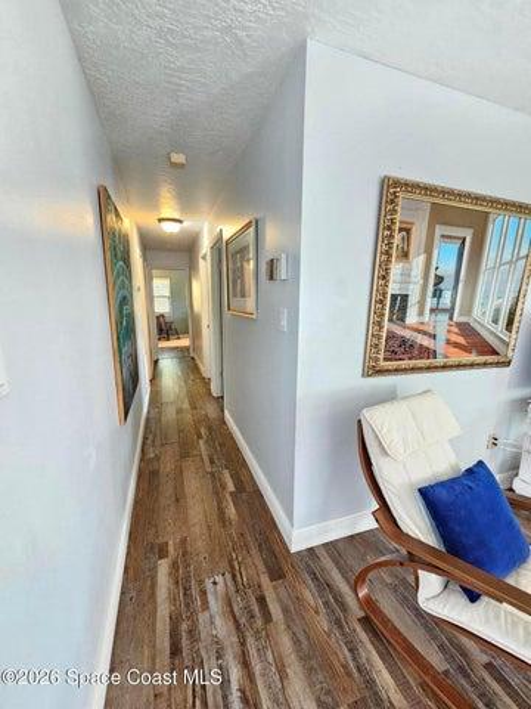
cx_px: 266
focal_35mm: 13
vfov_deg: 106.2
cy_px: 354
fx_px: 266
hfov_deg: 89.9
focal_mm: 2.2
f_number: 2.2
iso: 320
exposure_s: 1/40
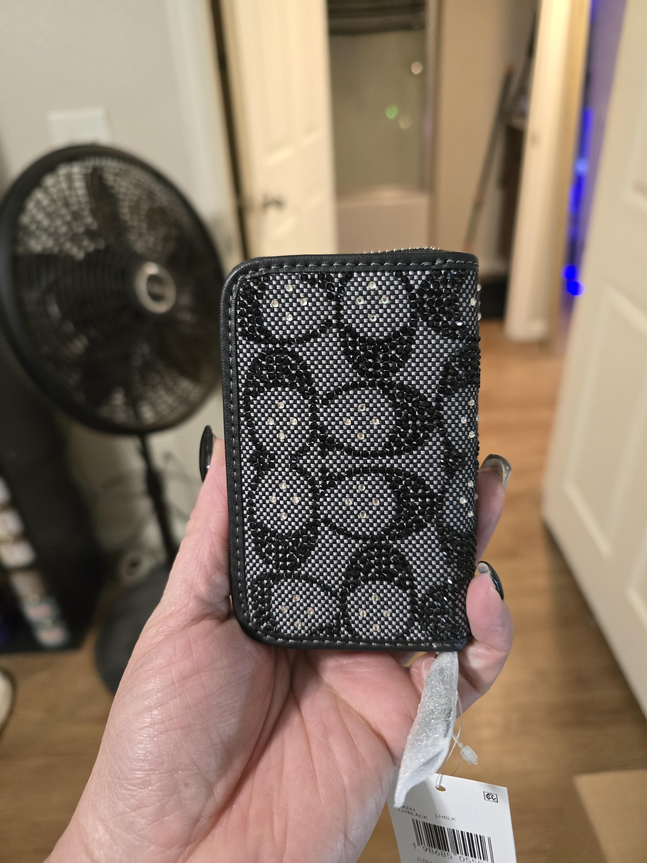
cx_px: 324
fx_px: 573
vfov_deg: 73.9
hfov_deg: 58.9
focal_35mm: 23
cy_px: 432
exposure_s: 1/60
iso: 1250
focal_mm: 6.3
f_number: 1.7
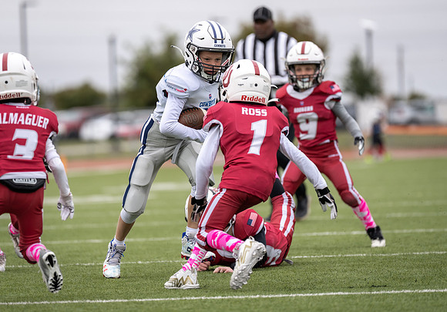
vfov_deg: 5.4
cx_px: 201
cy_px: 138
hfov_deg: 7.8
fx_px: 3295
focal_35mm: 262
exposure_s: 1/1250
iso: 200
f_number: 2.8
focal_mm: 200
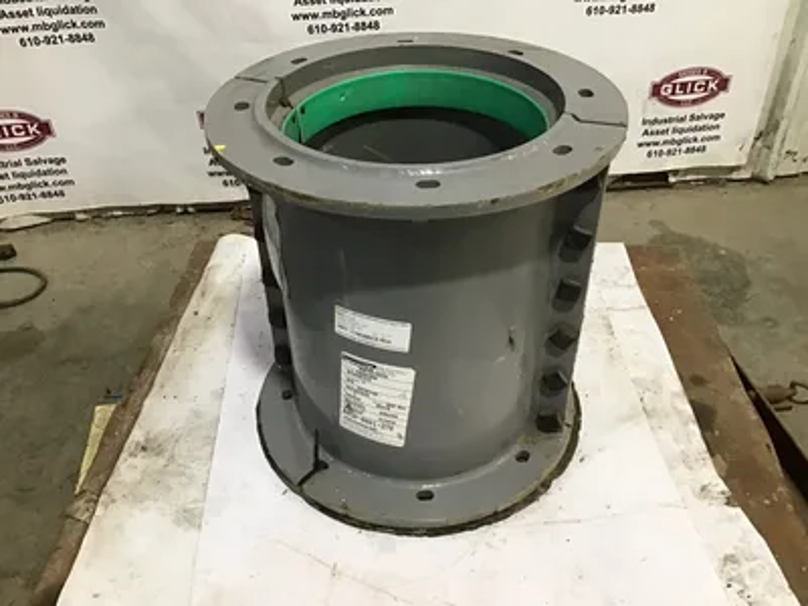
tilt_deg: -36.6
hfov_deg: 58.4
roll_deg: -2.1
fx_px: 724
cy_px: 303
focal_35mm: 31
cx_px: 404
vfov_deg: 45.4
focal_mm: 3.3
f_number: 2.4
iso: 160
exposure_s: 1/30
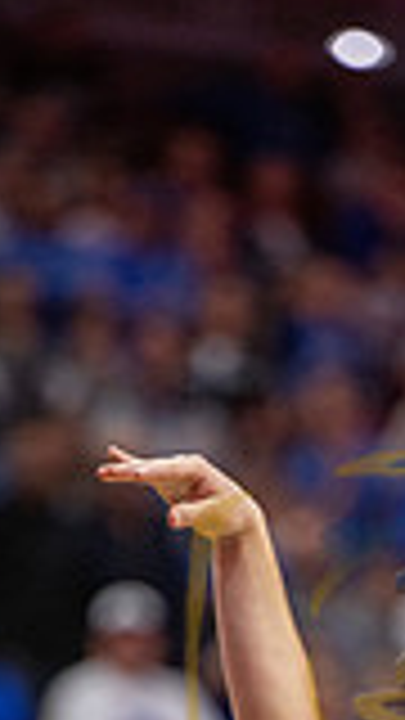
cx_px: 423
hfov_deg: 2.1
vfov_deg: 3.7
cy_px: 738
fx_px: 11226
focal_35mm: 588
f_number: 2.8
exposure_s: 1/1250
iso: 2500
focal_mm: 200
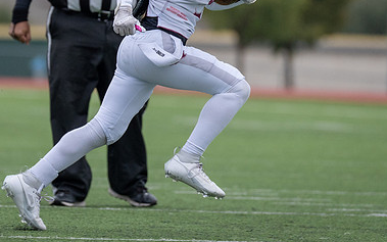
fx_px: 6181
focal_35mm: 586
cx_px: 83
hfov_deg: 3.6
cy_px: 1
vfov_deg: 2.2
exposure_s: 1/1250
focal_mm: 200
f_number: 2.8
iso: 640
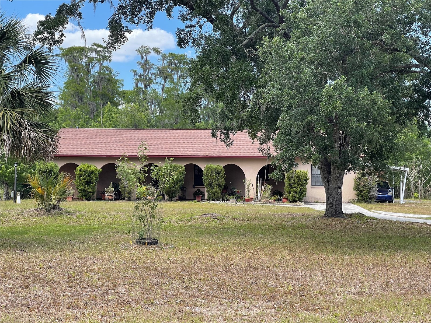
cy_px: 162
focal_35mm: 64
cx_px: 216
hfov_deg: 30.3
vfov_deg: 22.9
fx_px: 797
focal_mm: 7.5
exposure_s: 1/313
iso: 20
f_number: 2.2
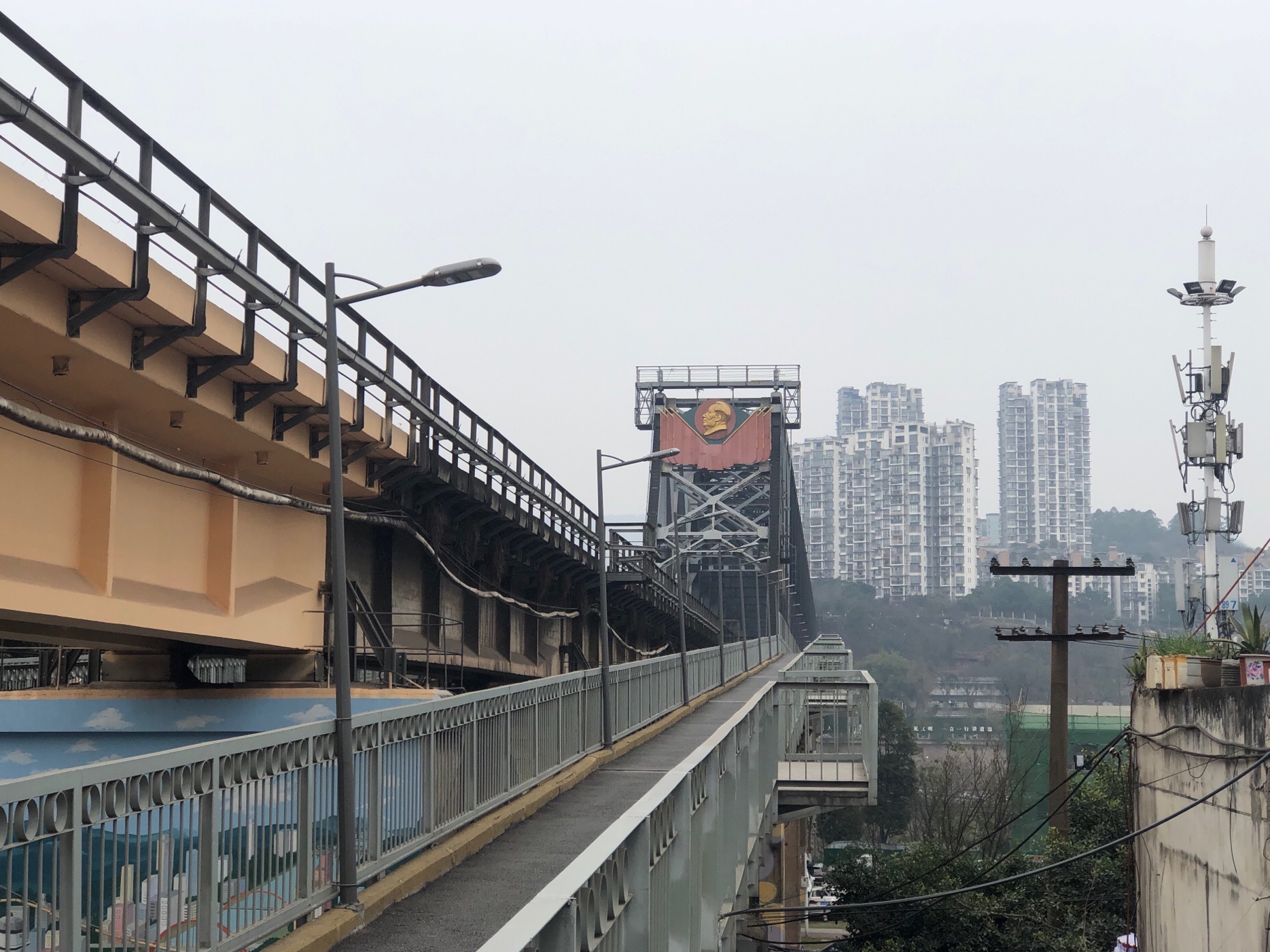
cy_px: 471
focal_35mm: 61
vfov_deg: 24.0
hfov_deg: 31.7
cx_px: 627
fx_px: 2238
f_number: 2.8
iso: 20
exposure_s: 1/190
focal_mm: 6.6
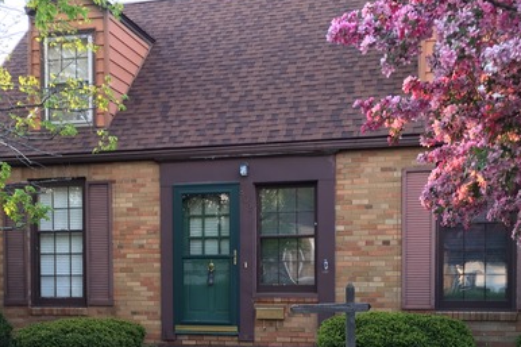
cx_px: 192
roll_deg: -0.4
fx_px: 723
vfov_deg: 26.1
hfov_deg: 39.3
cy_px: 308
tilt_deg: -1.9
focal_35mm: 50
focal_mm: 4.15
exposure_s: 1/60
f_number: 2.2
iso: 40
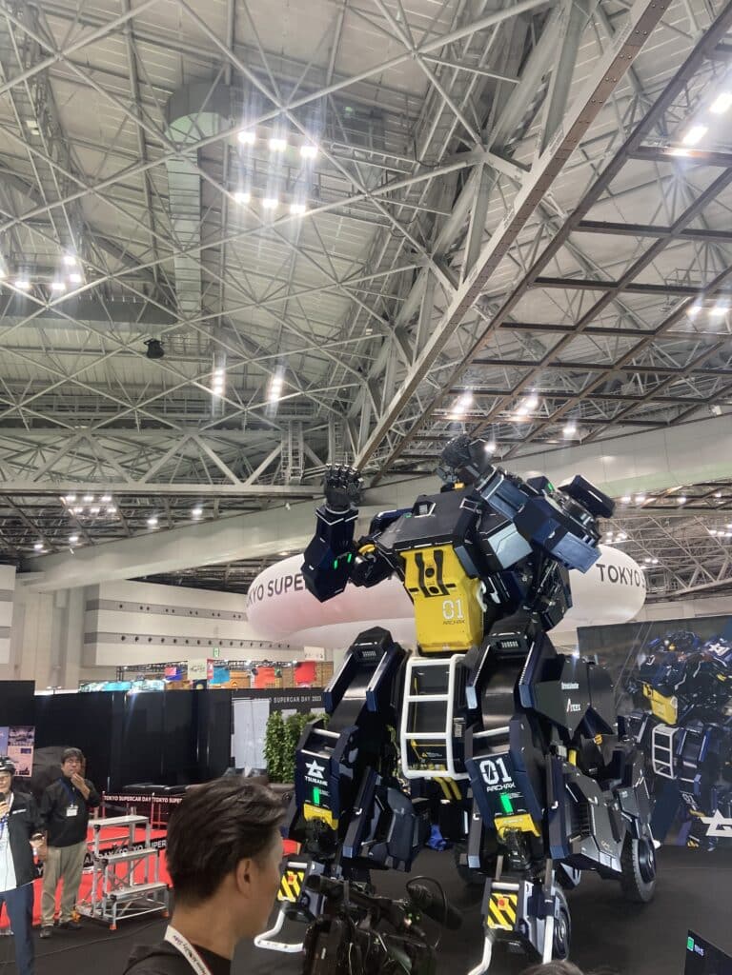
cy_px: 488
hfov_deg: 49.7
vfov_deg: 63.4
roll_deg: +1.6
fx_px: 789
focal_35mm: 28
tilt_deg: +15.0
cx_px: 366
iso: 100
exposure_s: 1/50
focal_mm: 3.99
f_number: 1.8
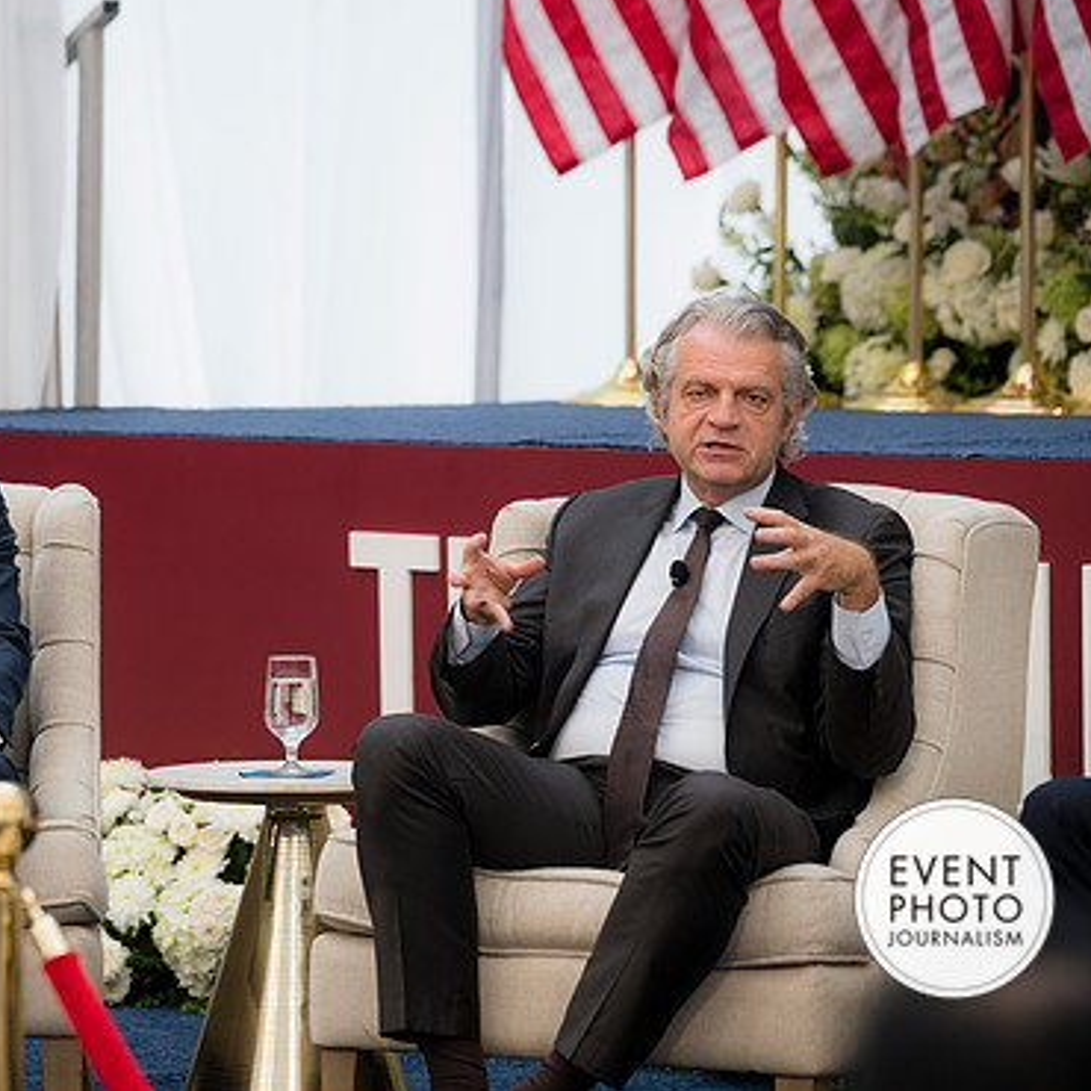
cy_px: 523
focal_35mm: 200
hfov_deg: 8.7
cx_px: 298
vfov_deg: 8.7
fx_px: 7132
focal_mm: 150
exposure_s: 1/160
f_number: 4
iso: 200
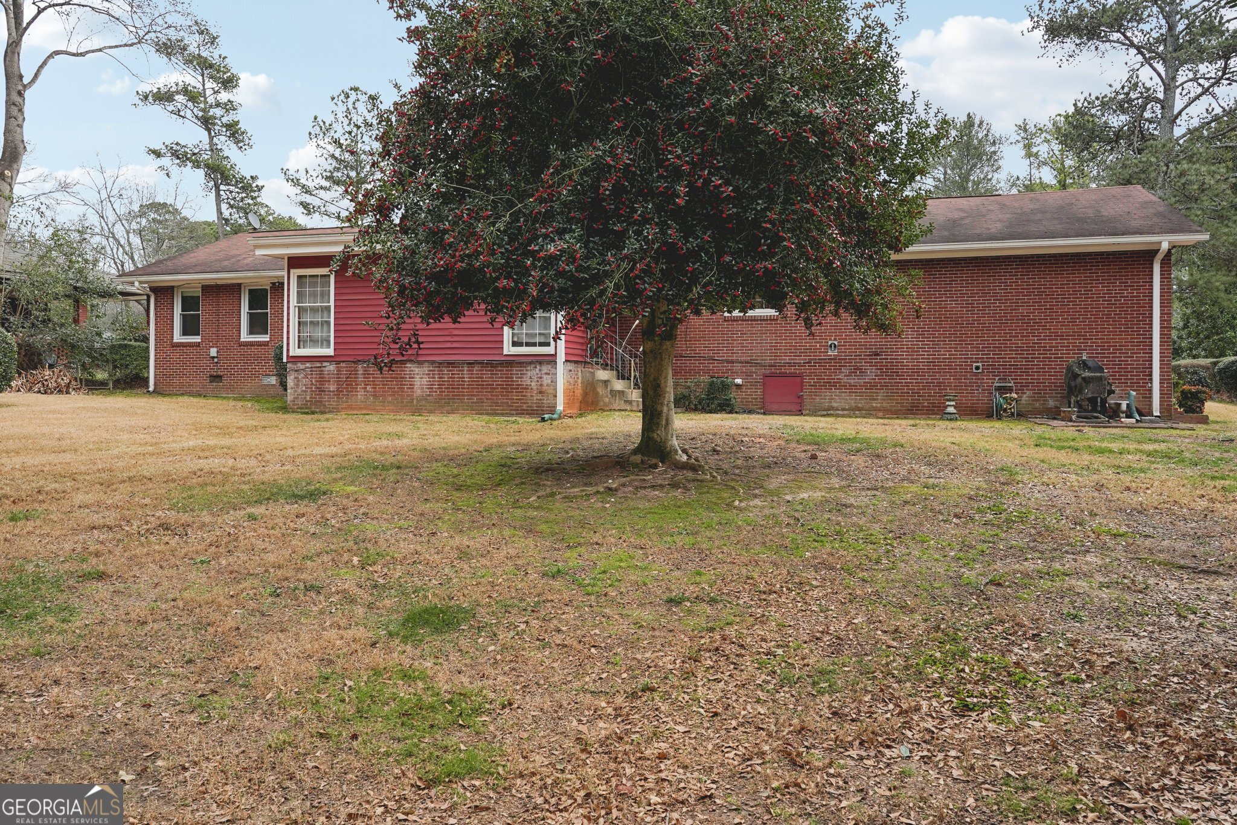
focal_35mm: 26
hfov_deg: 69.4
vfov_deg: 49.5
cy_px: 412
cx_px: 618
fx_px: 893
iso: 800
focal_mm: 26
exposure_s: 1/500
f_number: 8
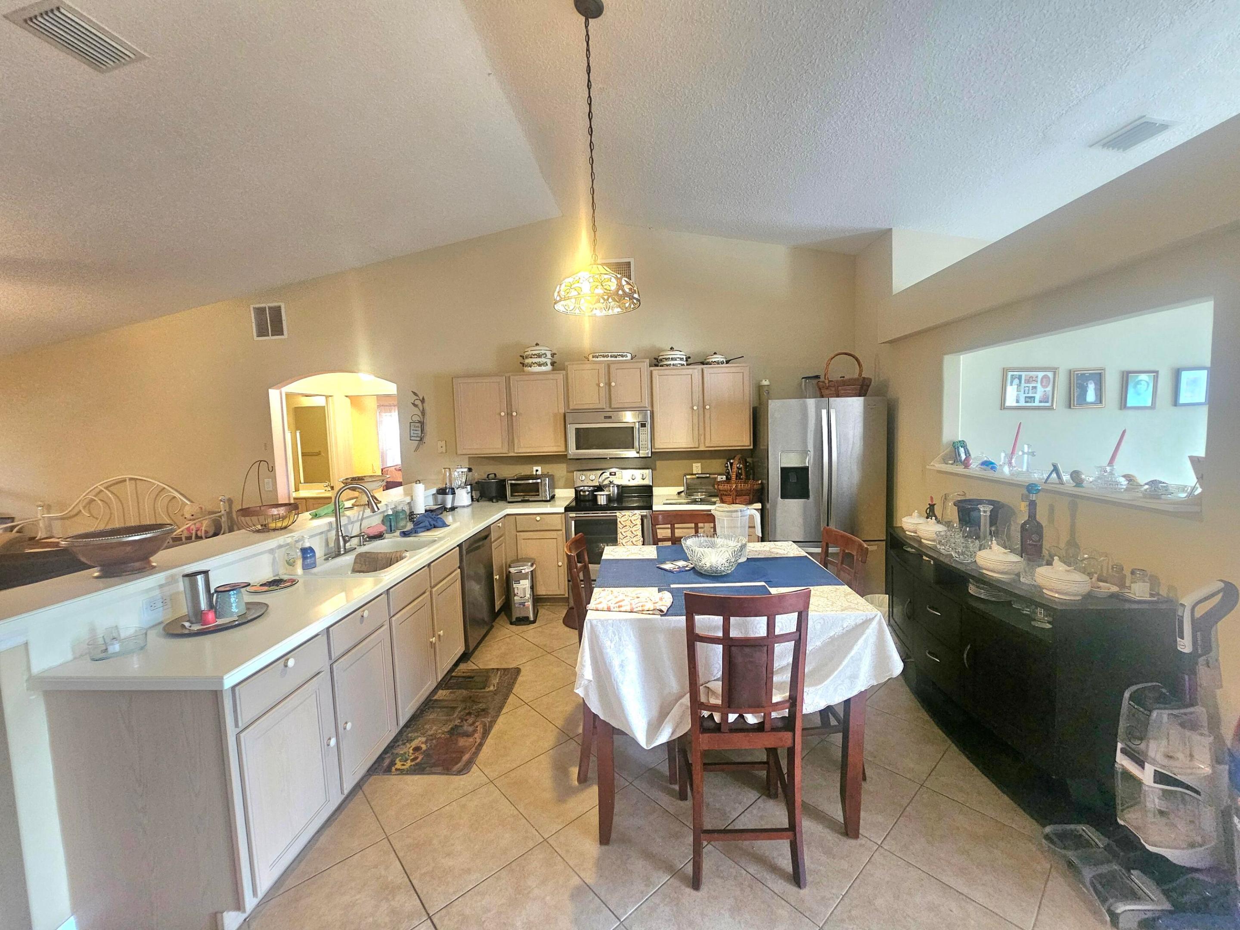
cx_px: 620
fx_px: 466
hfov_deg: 106.2
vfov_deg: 89.9
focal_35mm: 13
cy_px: 465
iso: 400
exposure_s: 1/30
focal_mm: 2.2
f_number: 2.2
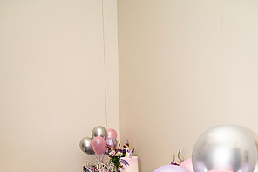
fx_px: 272
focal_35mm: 38
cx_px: 128
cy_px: 189
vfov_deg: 31.1
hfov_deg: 50.7
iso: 250
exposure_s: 1/160
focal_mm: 25
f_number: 5
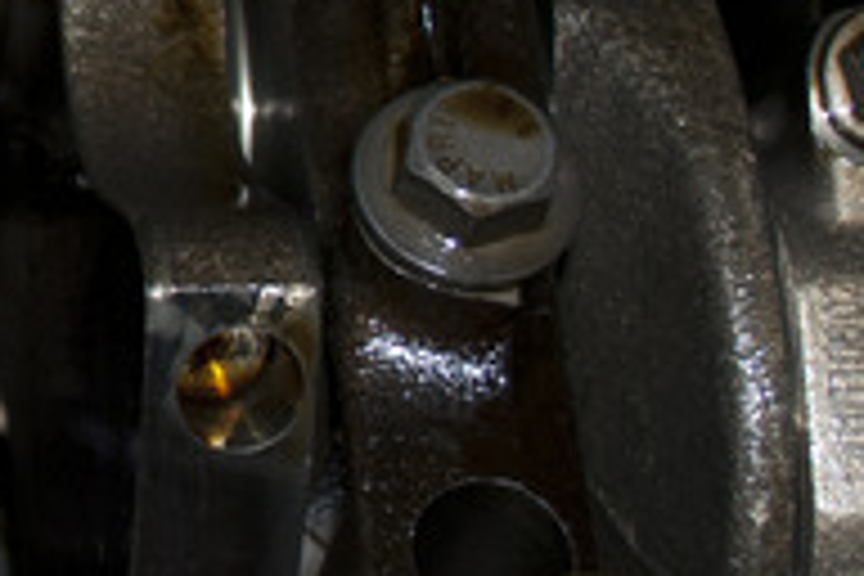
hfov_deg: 10.1
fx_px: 4608
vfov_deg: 7.1
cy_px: -38
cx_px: -711
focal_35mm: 192
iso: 200
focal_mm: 24
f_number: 4.2
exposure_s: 1/60
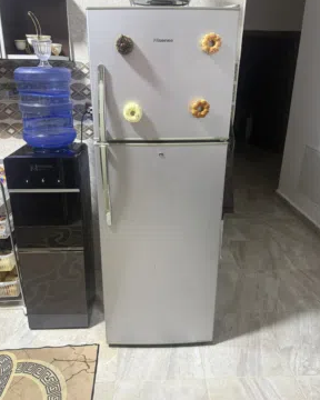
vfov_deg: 65.9
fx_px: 308
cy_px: 180
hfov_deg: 54.9
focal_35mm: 26
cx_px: 154
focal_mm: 6.76
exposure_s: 1/50
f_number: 1.78
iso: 400
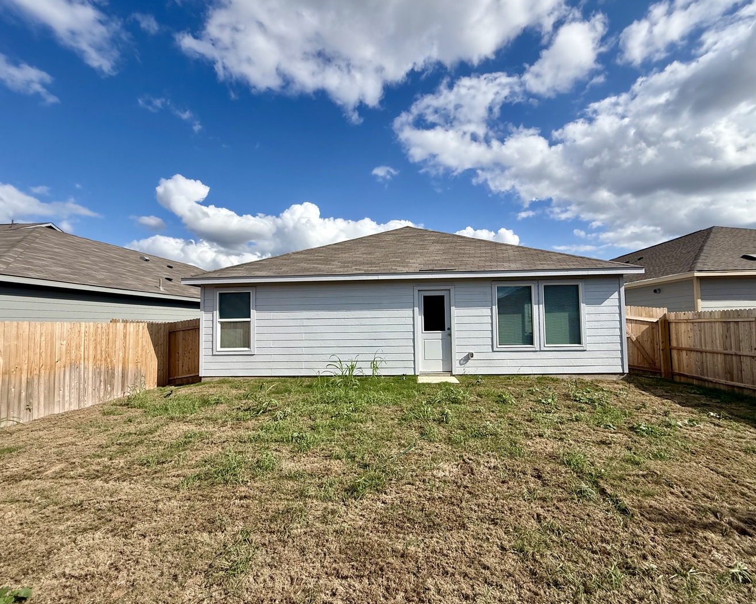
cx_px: 400
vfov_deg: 84.0
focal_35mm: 15
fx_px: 336
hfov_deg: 96.7
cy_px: 307
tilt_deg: +2.2
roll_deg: +0.8
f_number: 2.2
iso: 50
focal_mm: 2.22
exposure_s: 1/3663
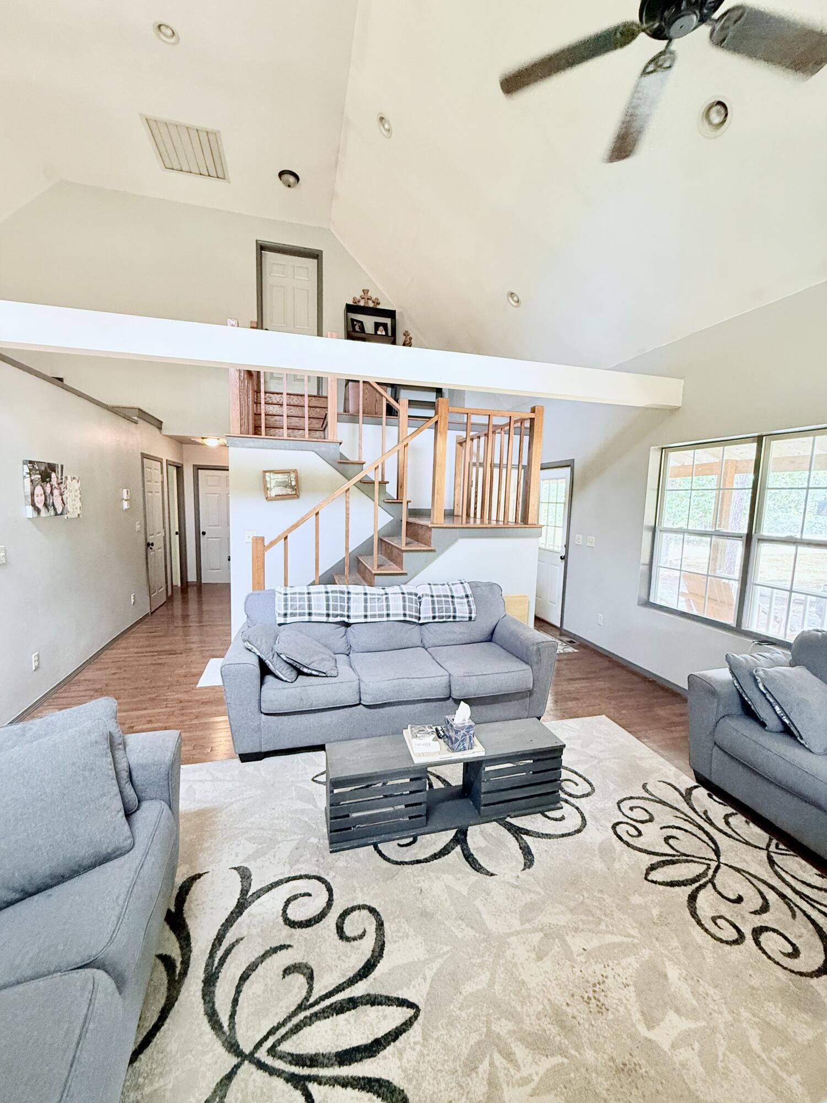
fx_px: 446
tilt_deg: -5.8
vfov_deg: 102.1
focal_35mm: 14
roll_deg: -2.3
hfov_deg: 85.7
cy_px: 552
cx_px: 414
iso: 320
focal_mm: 2.22
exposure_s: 1/60
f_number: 2.2
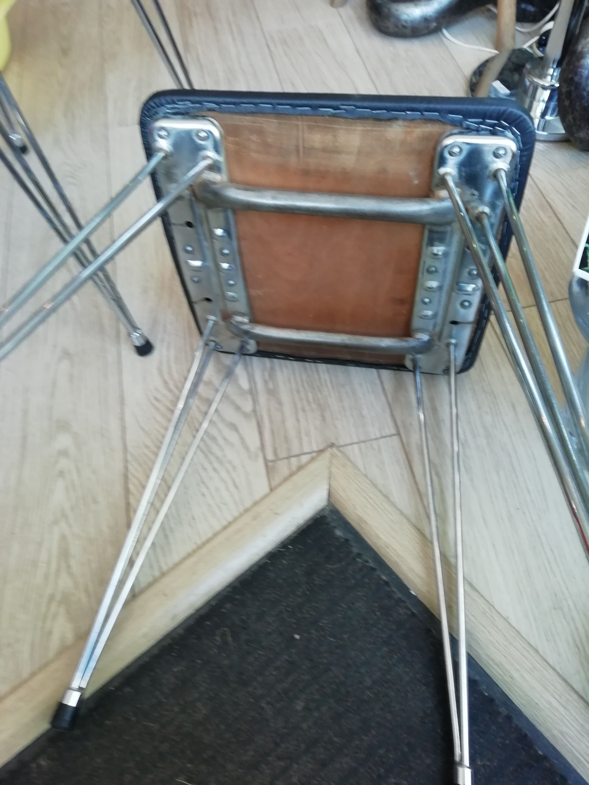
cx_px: 294
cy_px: 392
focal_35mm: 26
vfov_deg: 67.3
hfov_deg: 53.1
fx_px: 590
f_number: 2.2
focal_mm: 3.46
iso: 100
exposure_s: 1/33.3
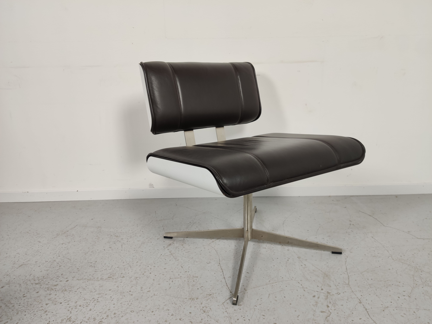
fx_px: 324
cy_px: 162
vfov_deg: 53.1
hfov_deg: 67.3
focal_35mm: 26
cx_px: 216
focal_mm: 4.75
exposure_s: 1/100
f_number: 1.75
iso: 148
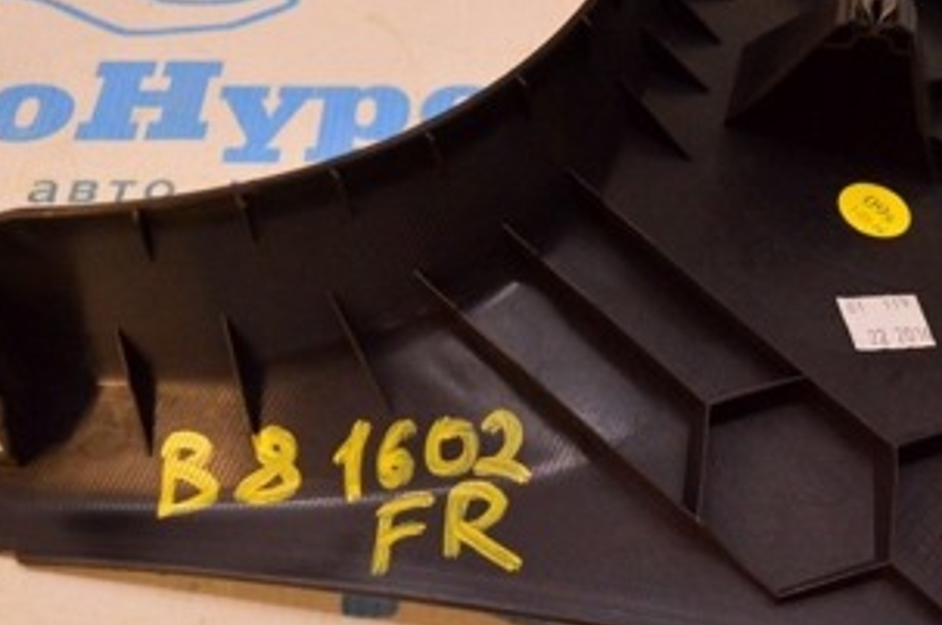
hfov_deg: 34.4
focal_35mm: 57
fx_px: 1489
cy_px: 350
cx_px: 700
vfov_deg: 23.7
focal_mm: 18
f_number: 4
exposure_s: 1/500
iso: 1600
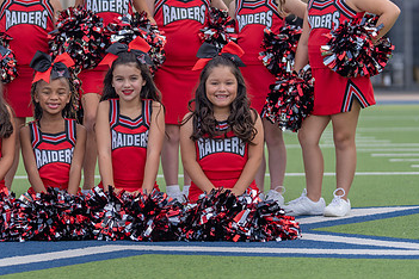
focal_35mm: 173
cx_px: 81
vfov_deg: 7.9
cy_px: 76
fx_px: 2013
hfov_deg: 11.8
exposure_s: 1/320
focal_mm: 103
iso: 100
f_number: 2.8
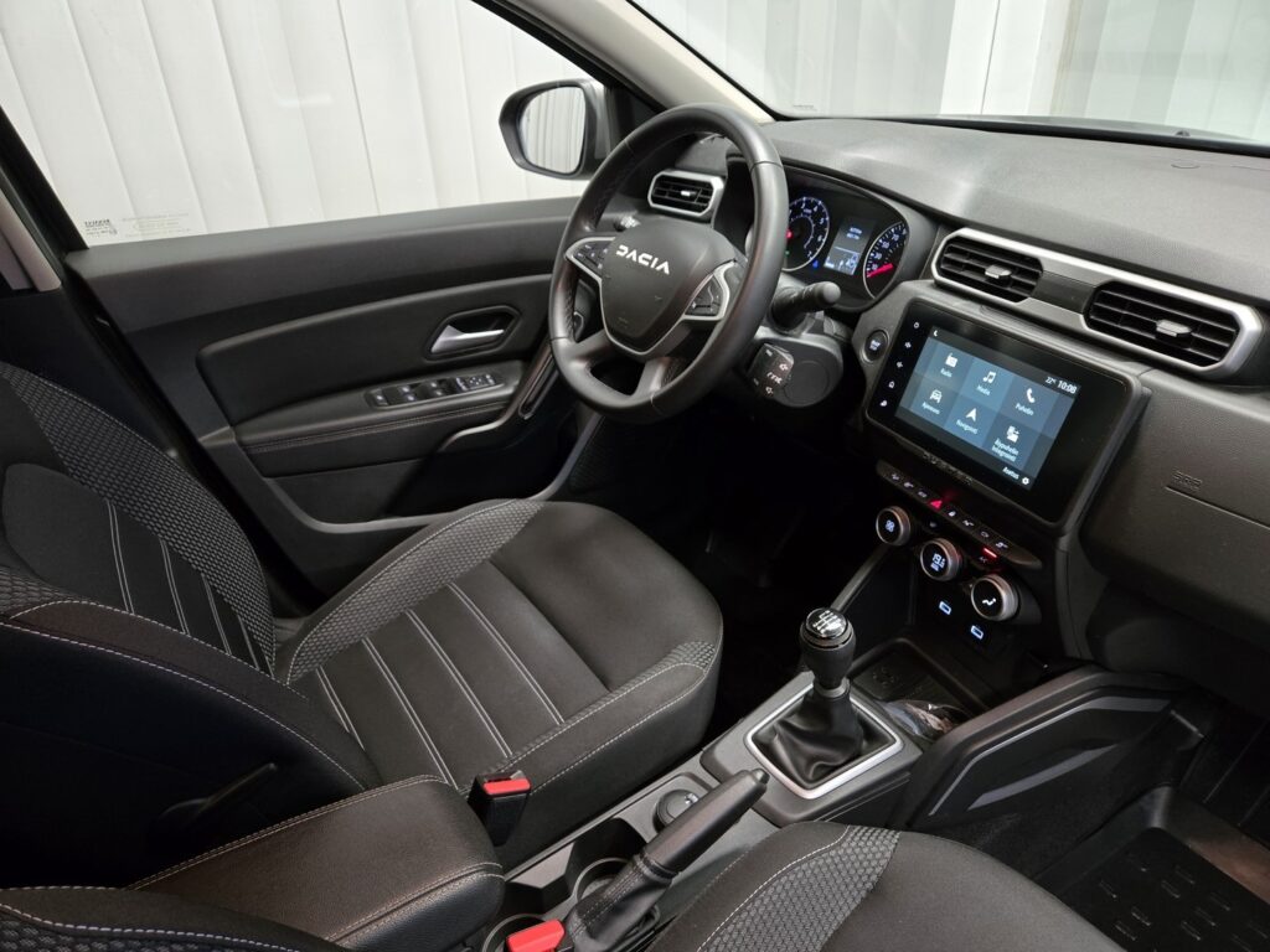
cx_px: 635
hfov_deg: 73.9
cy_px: 476
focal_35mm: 23
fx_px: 844
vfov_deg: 58.9
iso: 320
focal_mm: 5.4
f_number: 1.8
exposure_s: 1/49
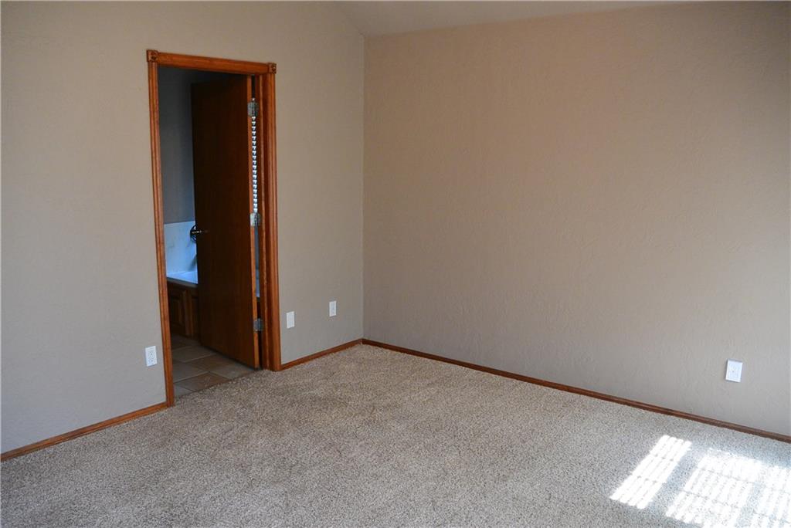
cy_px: 264
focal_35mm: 29
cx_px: 396
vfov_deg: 45.0
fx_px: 638
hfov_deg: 63.6
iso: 560
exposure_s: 1/60
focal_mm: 11
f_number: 3.5
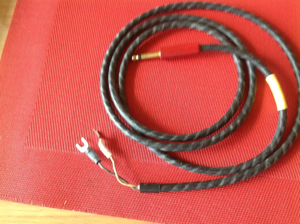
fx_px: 303
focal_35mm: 35
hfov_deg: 52.7
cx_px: 150
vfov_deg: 40.6
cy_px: 112
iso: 100
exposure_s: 1/15
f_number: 2.4
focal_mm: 4.28
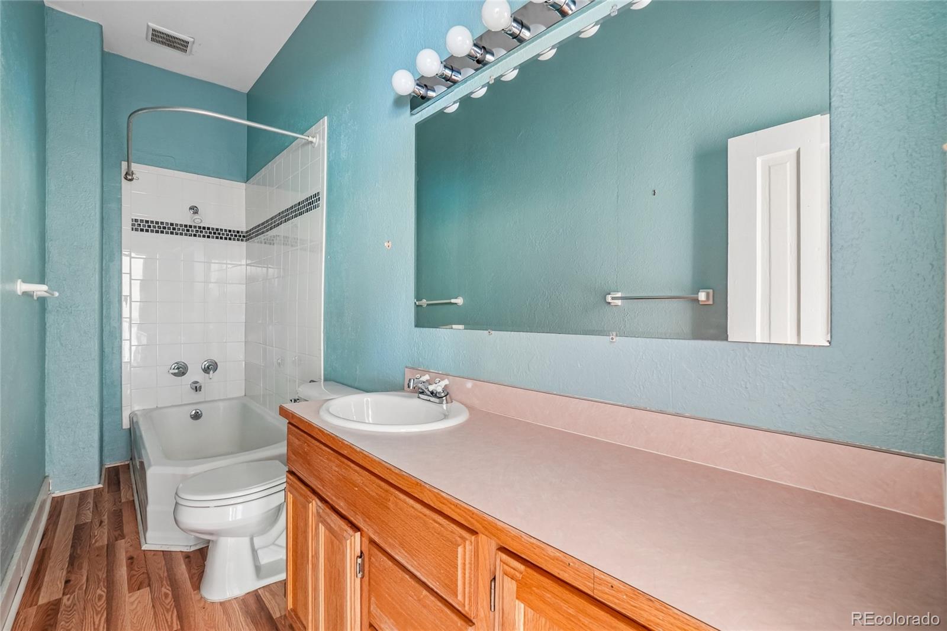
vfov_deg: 77.3
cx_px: 474
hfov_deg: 100.4
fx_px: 394
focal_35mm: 15
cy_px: 316
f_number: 8
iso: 400
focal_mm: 10
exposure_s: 8
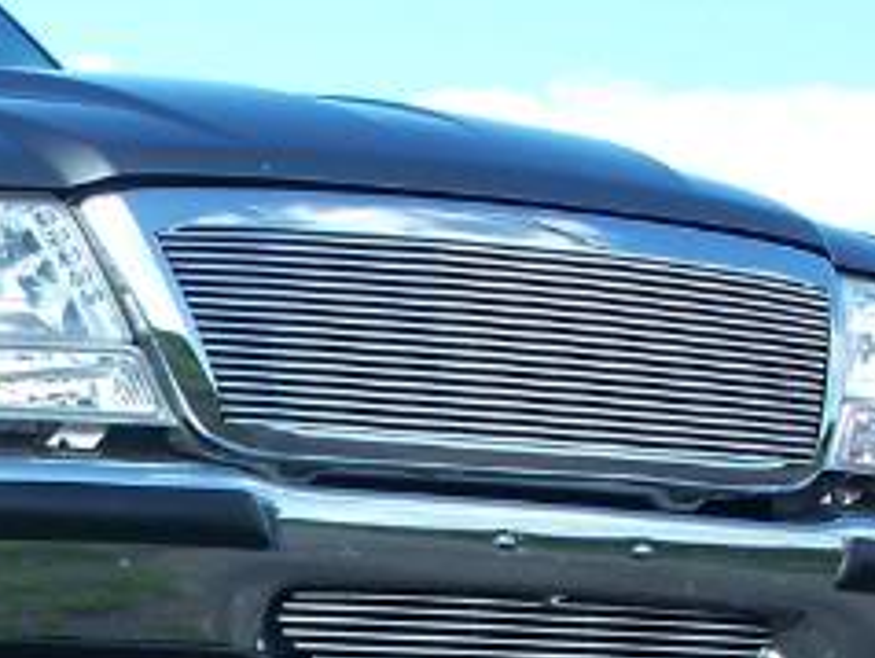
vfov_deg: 6.7
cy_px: 904
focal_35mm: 219
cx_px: -625
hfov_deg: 8.7
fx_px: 5541
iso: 64
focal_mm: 10.7
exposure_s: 1/320
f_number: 3.2
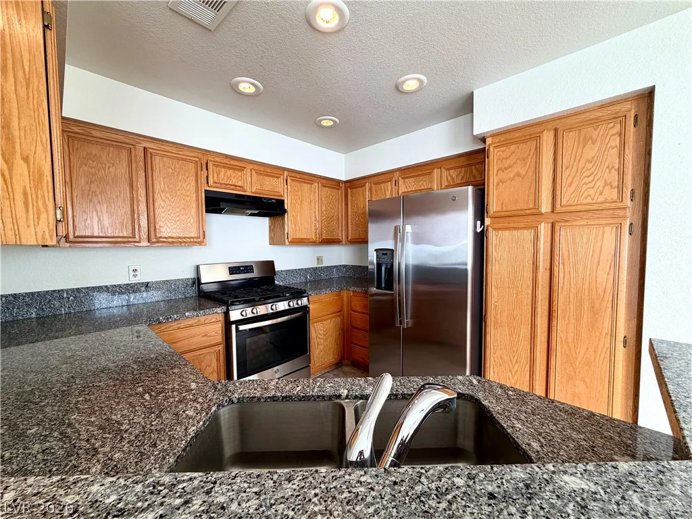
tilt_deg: -3.2
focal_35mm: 14
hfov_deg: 102.1
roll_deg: +1.5
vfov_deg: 85.7
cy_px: 260
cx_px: 346
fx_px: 280
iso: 125
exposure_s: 1/120
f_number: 2.2
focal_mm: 2.22
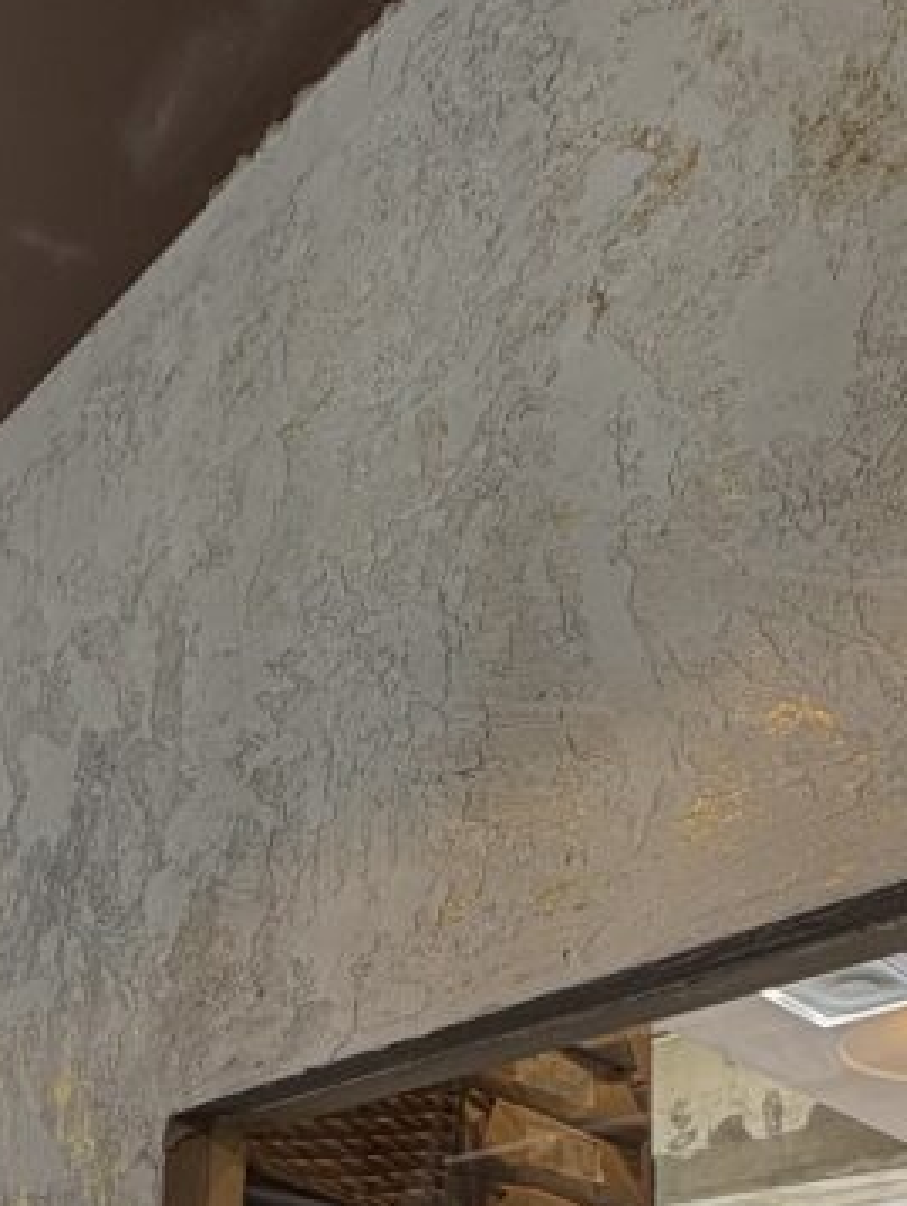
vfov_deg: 40.1
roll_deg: -1.3
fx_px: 1396
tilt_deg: +11.3
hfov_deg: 36.0
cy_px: 1250
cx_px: 448
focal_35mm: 40
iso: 160
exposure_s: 1/99
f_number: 2.2
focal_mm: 2.22
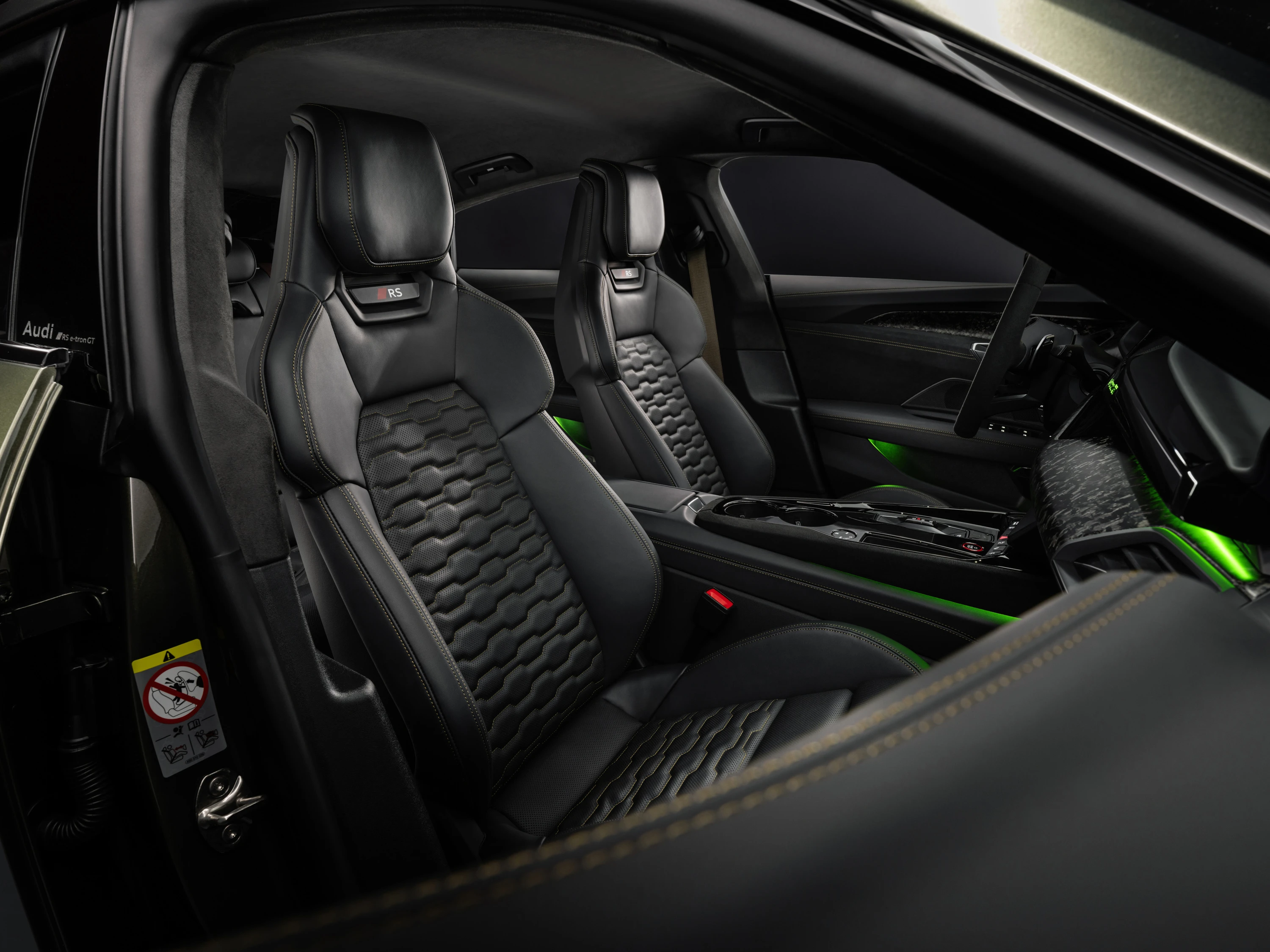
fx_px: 807
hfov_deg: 76.4
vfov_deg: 61.1
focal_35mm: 22
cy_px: 476
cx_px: 635
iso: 250
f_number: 13
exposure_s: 1
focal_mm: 27.8
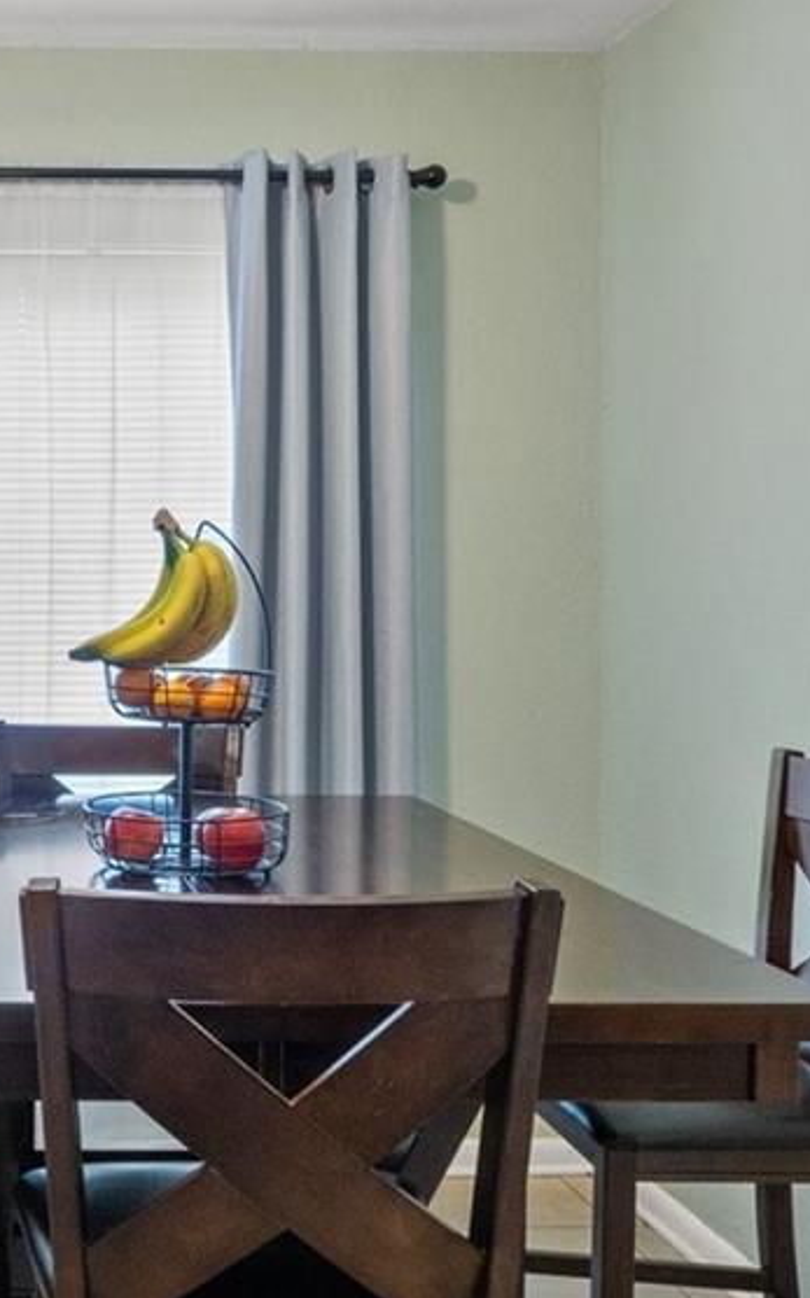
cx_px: -75
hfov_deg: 26.9
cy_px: 605
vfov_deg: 45.3
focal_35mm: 44
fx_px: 1556
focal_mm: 10
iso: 400
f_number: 8
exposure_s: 1/2.5
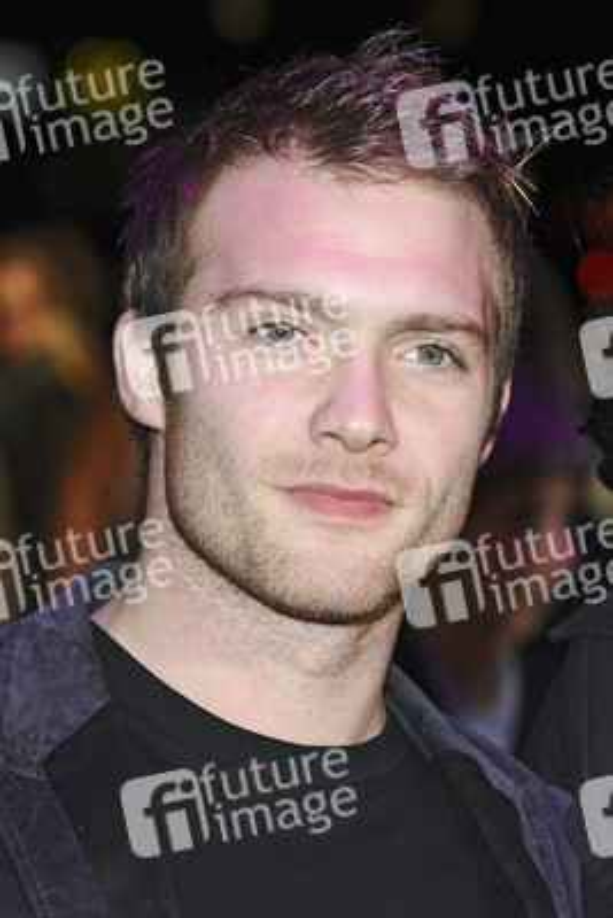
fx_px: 3828
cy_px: 459
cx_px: 306
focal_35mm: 150
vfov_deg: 13.7
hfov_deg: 9.2
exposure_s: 1/200
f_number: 5
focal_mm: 100
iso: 400
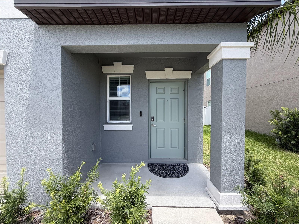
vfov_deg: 85.7
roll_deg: +0.2
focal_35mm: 14
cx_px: 150
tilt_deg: -1.0
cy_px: 112
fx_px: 121
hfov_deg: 102.1
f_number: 2.2
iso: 40
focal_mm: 2.22
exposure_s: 1/518
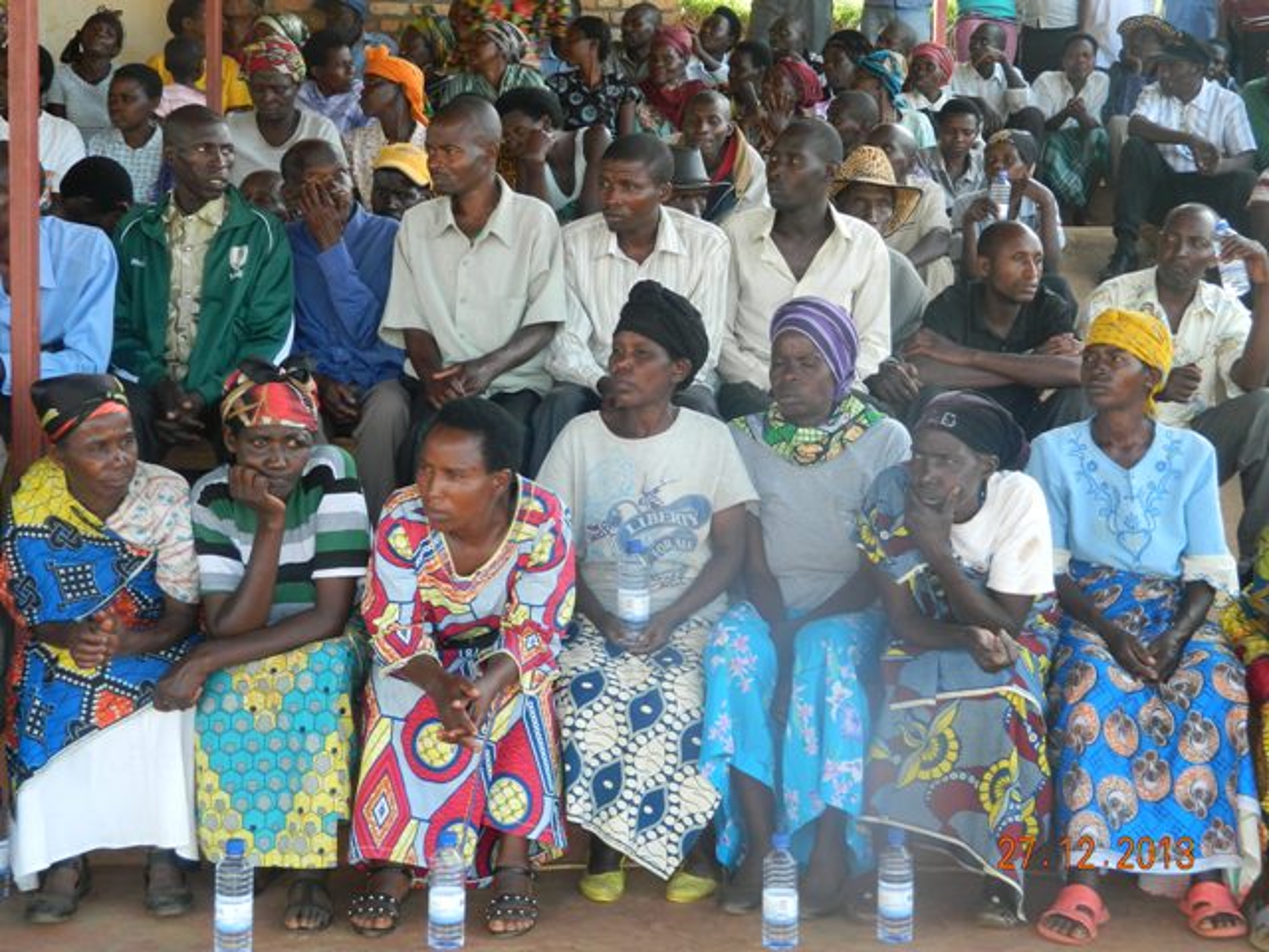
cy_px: 476
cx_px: 634
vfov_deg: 25.7
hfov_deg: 33.8
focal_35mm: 57
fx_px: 2090
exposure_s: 1/60
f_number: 3.8
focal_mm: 10.2
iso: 110
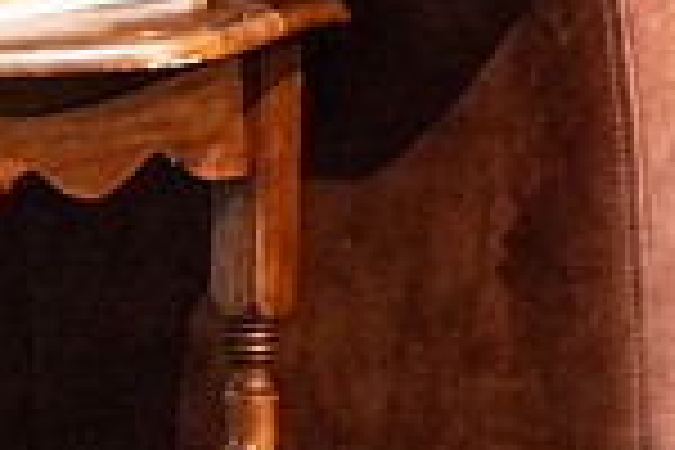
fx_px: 9880
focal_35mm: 527
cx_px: 1152
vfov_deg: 2.6
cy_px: -340
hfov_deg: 3.9
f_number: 2.8
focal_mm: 90.6
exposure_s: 1/250
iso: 3200
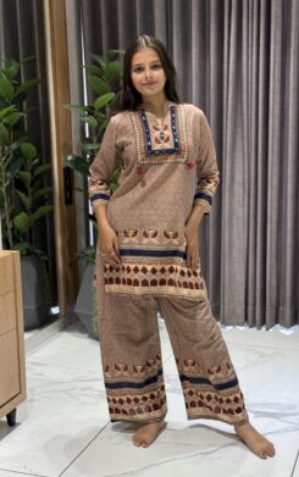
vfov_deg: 38.8
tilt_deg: -9.6
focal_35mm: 52
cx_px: 164
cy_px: 235
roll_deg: +1.1
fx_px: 677
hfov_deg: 24.9
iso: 125
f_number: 1.78
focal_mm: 6.76
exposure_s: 1/50
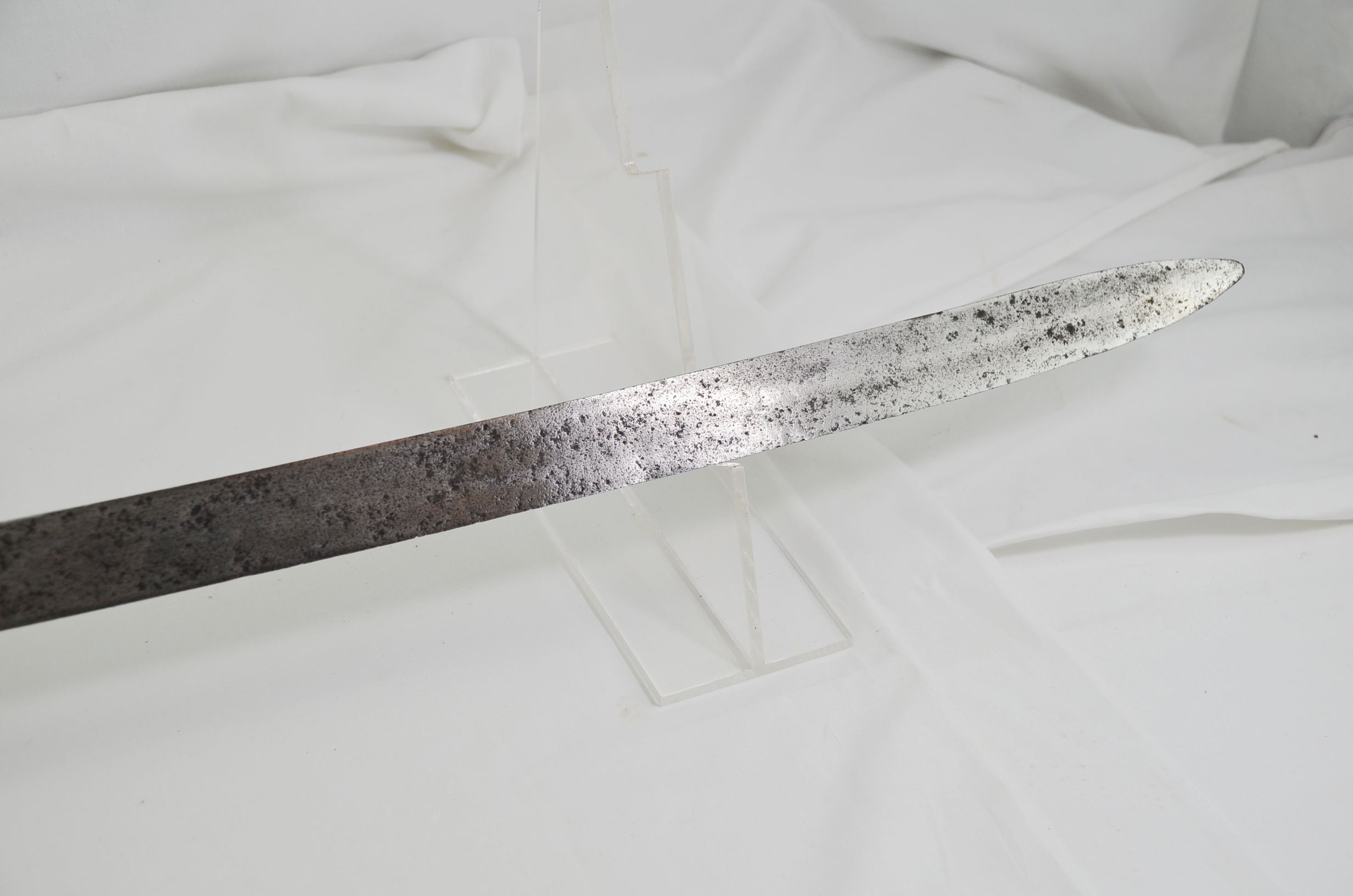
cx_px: 676
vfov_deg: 22.5
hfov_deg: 33.5
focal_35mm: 60
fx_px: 2250
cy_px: 448
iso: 200
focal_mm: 40
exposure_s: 1/160
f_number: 6.3
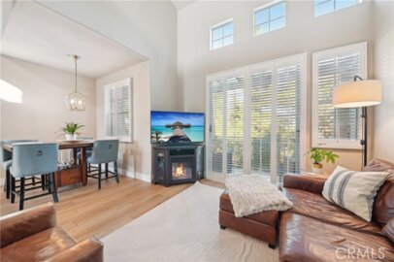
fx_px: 131
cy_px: 131
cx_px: 197
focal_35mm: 12
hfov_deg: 112.7
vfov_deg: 89.9
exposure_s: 1/5
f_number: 8
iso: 320
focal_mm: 12
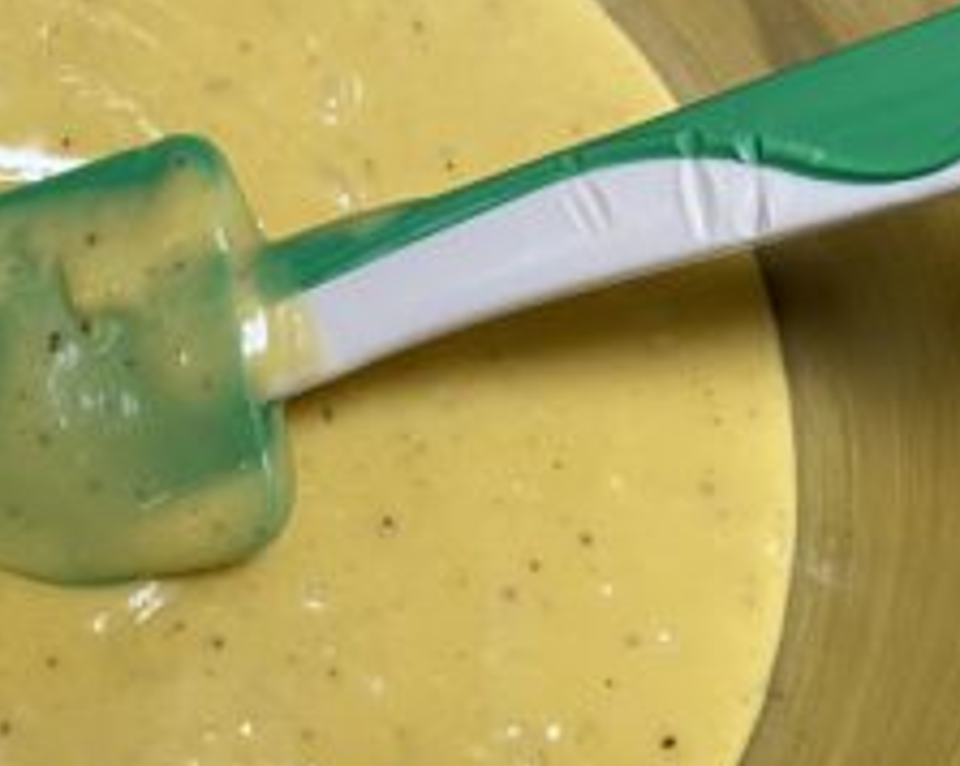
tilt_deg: -75.7
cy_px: 581
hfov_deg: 23.6
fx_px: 2157
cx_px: -88
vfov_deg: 20.0
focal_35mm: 76
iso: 125
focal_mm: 4.25
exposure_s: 1/50
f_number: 1.8
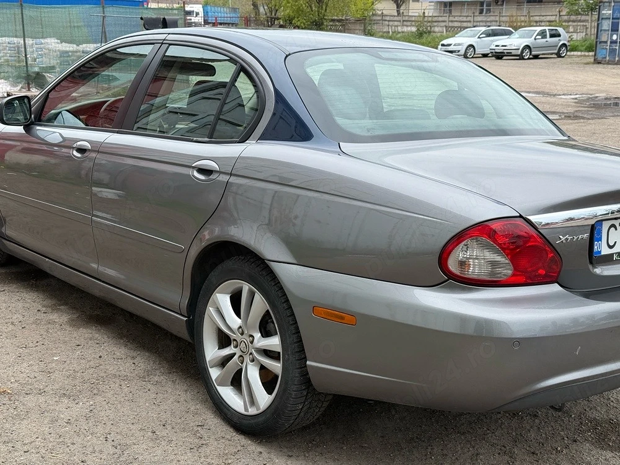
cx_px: 310
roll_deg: -0.6
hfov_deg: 39.7
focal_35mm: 48
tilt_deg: -12.7
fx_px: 860
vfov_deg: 30.3
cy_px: 232
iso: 80
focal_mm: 6.76
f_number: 1.78
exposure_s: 1/1185
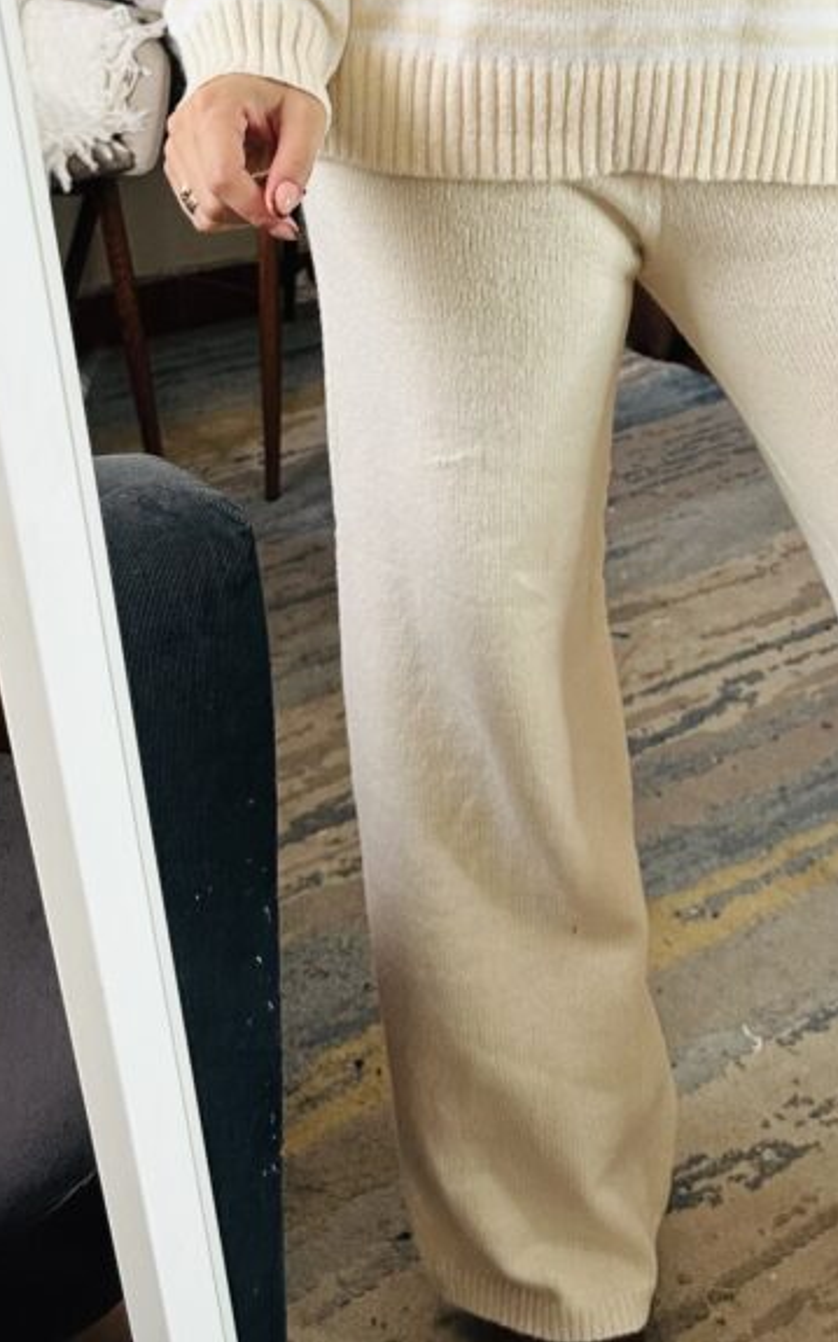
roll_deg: +1.4
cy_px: 25
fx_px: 2158
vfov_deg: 32.1
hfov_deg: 21.8
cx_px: 595
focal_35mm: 59
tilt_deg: -42.7
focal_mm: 6.86
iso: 250
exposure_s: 1/105
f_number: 1.78
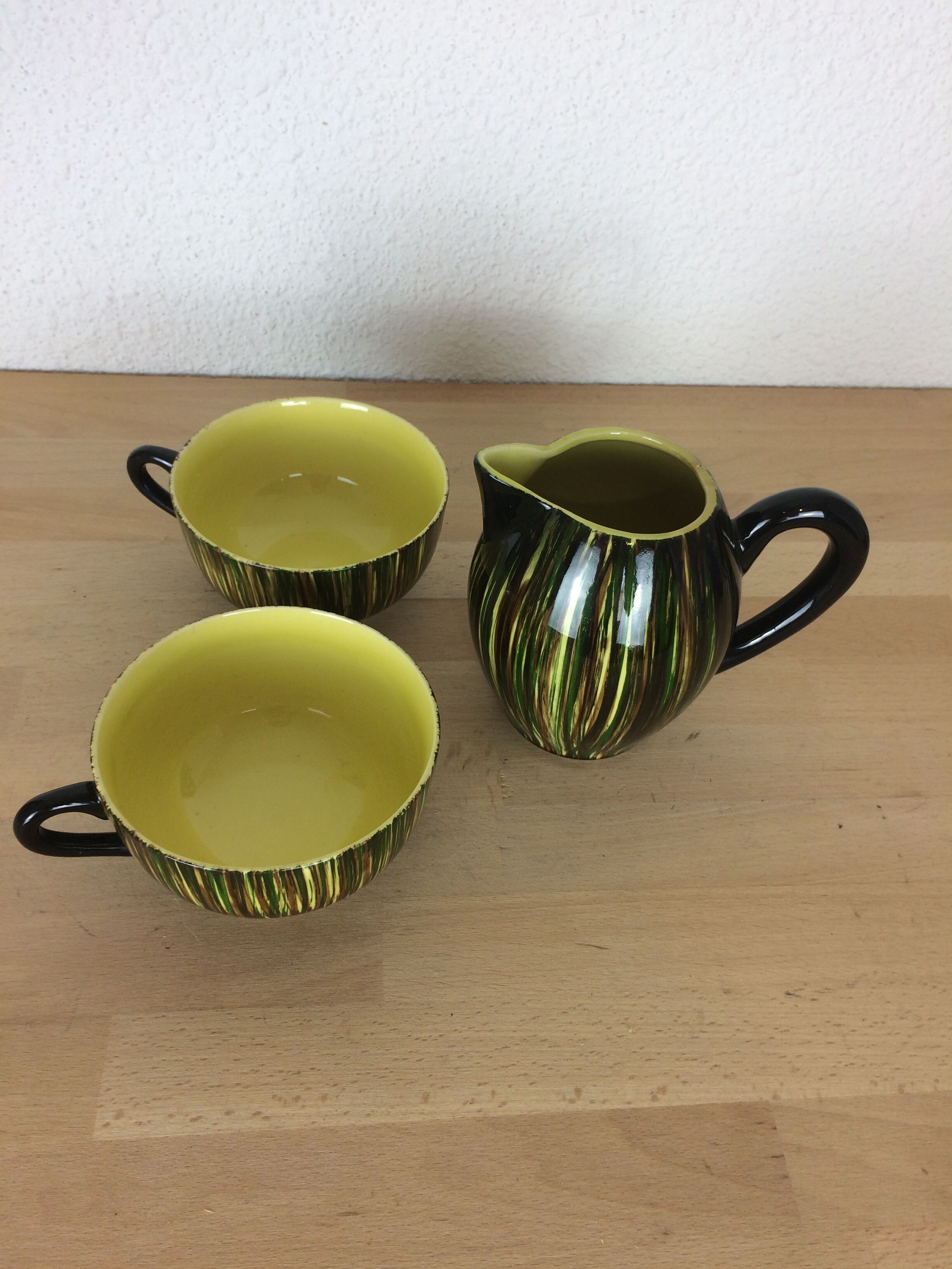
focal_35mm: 29
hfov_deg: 48.2
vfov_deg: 61.7
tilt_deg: -47.0
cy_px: 634
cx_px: 476
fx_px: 1063
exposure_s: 1/50
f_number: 2.2
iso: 40
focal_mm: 4.15
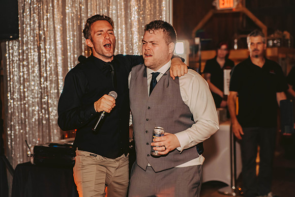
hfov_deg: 27.0
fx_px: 615
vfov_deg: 18.2
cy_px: 98
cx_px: 148
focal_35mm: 75
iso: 1250
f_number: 2.8
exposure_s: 1/125
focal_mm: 75
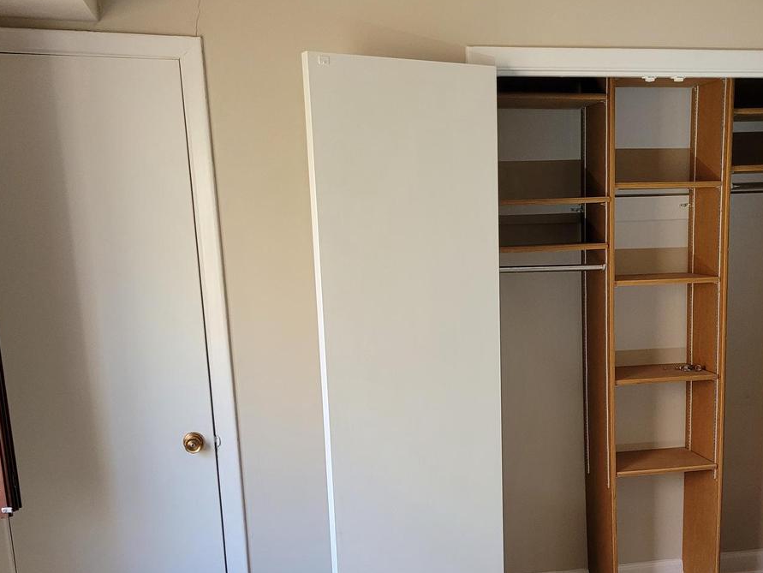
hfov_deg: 44.6
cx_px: 446
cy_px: 427
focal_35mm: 42
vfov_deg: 33.7
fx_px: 926
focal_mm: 5.4
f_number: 1.8
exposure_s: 1/120
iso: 320
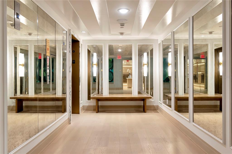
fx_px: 193
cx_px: 116
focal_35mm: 30
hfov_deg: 61.9
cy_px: 77
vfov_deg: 43.6
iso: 640
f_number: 7.1
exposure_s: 1/20
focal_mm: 20
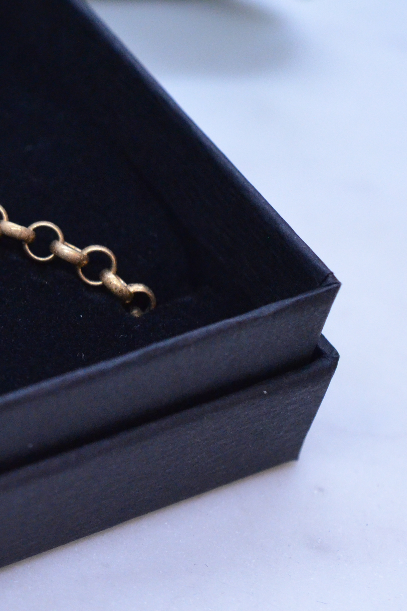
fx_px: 2052
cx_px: -177
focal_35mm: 121
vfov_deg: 16.9
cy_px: 226
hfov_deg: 11.0
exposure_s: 1/800
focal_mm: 40
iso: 3200
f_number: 6.3
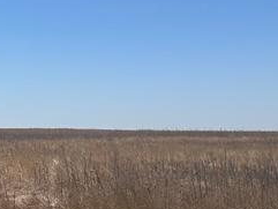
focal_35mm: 102
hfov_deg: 18.1
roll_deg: -0.2
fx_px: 820
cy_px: 161
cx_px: -68
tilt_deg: -0.6
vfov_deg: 14.5
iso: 80
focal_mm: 6.86
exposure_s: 1/8197
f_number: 1.78
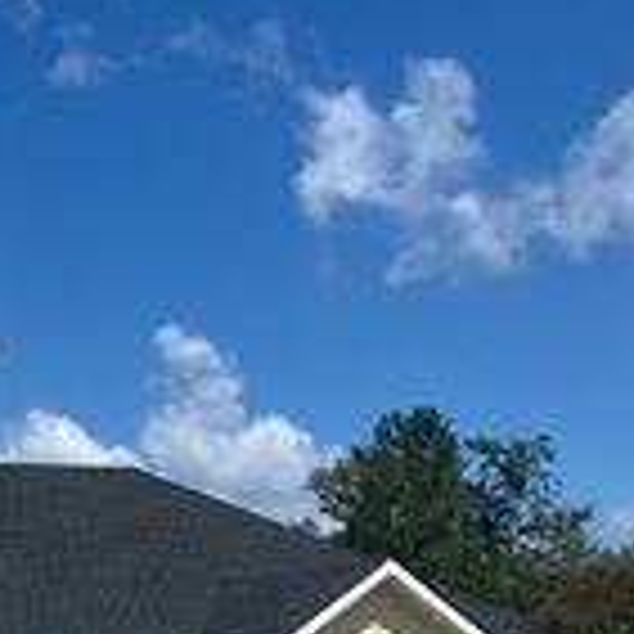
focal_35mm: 88
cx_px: -396
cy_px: 677
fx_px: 1823
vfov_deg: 19.0
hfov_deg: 17.2
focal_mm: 3.99
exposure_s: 1/3040
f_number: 1.8
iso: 32
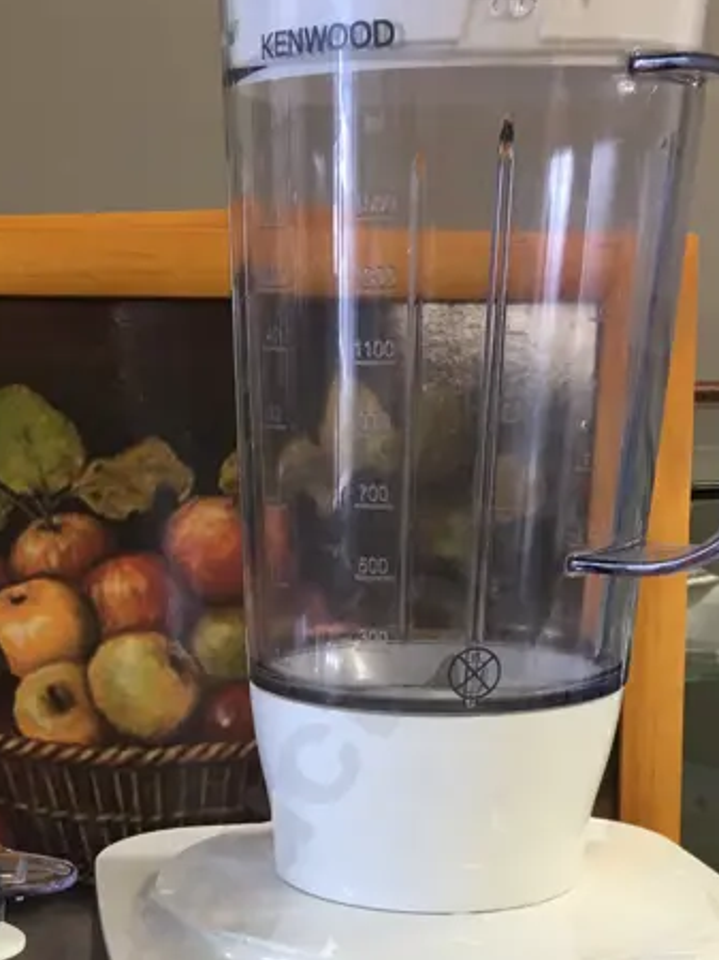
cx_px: 147
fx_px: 1830
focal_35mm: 66
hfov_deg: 22.0
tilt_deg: -19.4
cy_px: 990
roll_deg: +1.4
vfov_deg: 27.5
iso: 64
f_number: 2.2
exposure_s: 1/33
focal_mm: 4.15
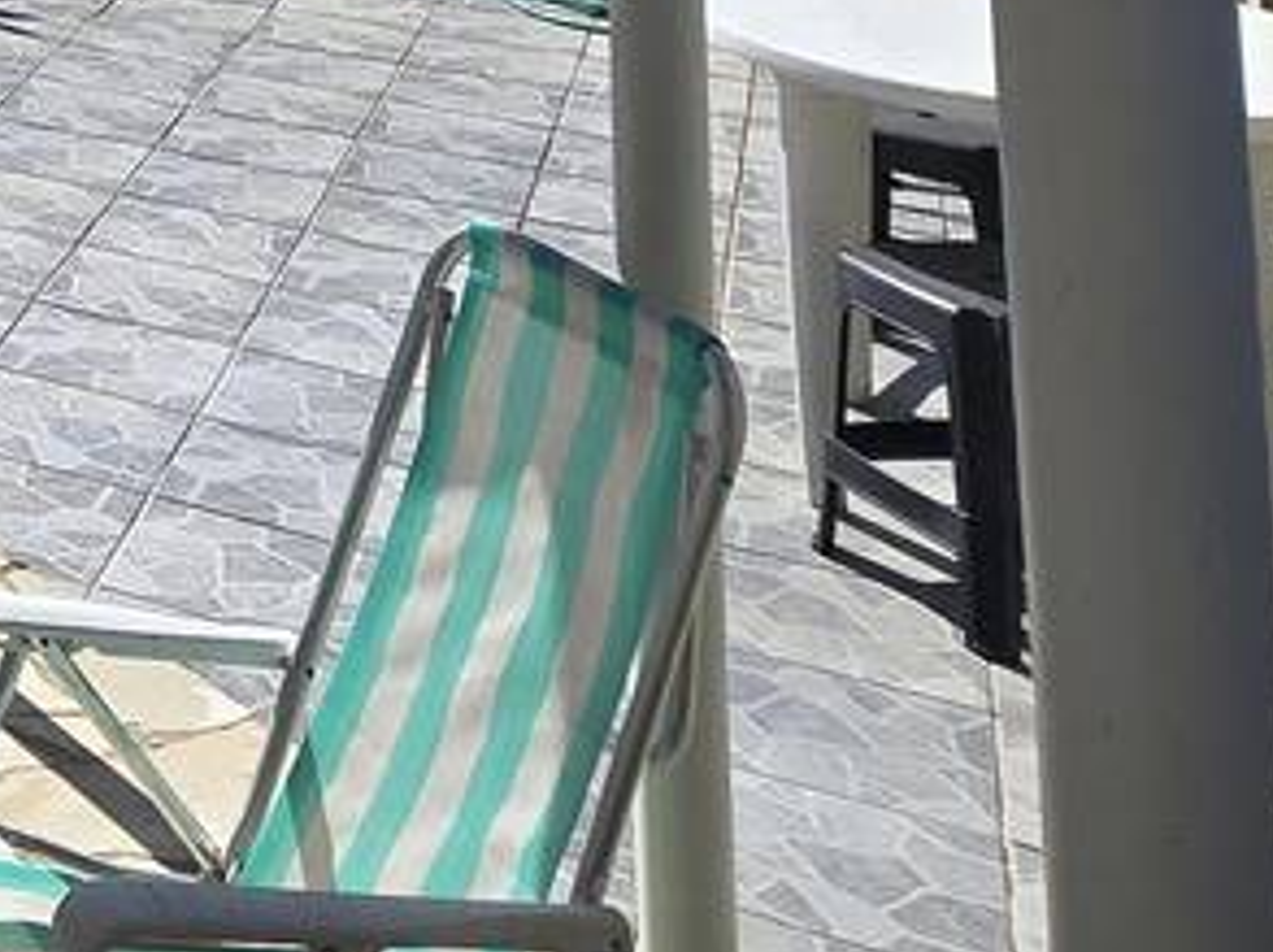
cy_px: -839
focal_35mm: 64
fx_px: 2351
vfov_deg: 17.7
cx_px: -995
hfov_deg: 21.0
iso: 50
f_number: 2.2
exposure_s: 1/2524
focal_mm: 2.2
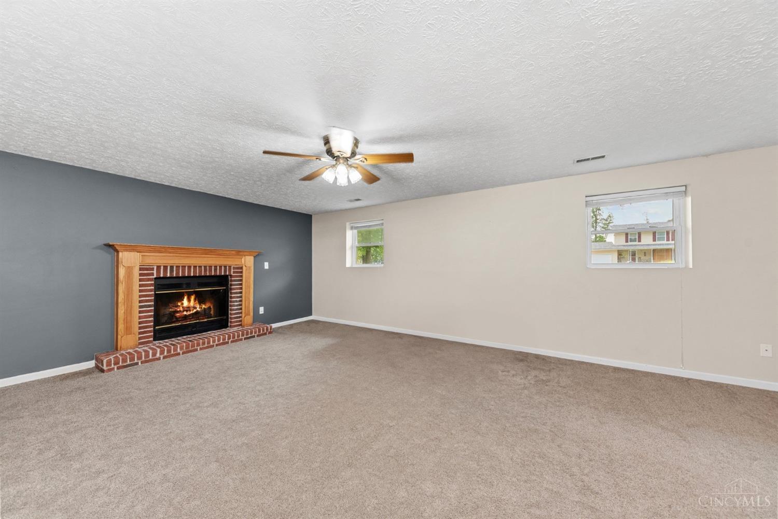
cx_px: 389
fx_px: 259
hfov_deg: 112.6
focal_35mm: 12
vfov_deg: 90.0
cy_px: 260
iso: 800
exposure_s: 1/25
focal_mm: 12
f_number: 5.6
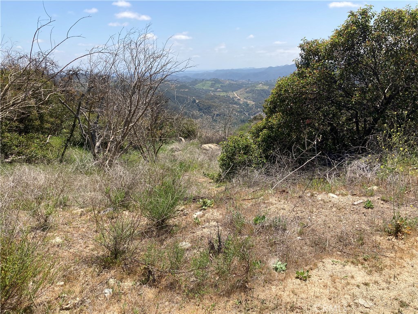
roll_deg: -0.2
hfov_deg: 63.4
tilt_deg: -14.3
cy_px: 157
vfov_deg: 49.7
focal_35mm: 28
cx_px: 209
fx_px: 338
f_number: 1.8
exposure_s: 1/1621
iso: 20
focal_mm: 3.99
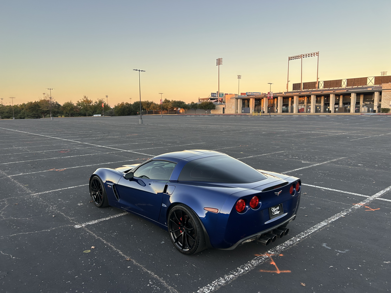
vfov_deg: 53.1
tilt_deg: -5.9
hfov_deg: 67.3
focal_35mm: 26
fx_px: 294
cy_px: 146
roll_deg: +0.6
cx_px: 196
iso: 40
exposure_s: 1/251
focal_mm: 5.7
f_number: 1.5
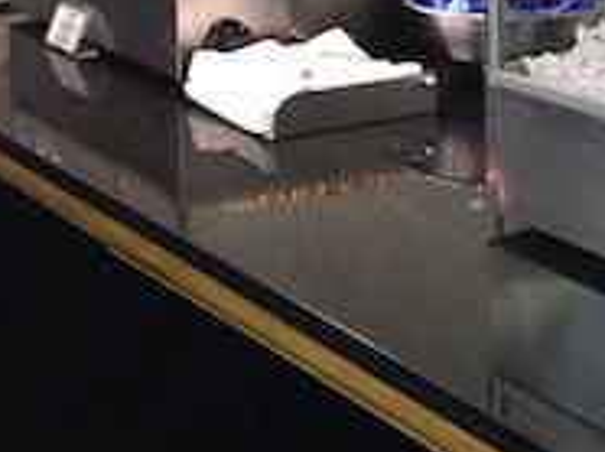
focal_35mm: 103
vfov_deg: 13.7
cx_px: 407
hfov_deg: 19.0
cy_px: -164
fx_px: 1798
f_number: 2.4
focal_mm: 4.12
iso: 320
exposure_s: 1/20
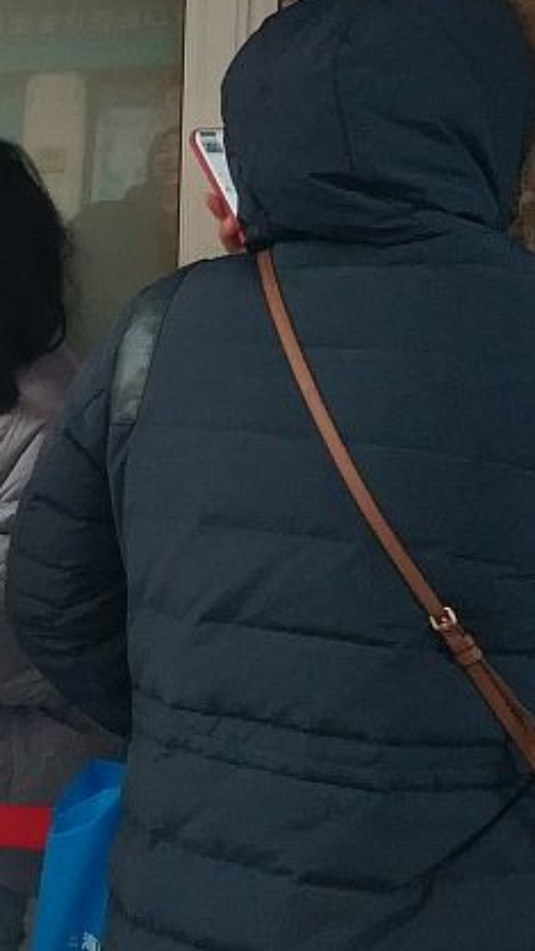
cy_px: 303
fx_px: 2523
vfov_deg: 21.3
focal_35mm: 100
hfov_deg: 11.1
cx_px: -501
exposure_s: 1/25
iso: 406
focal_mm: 4.5
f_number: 2
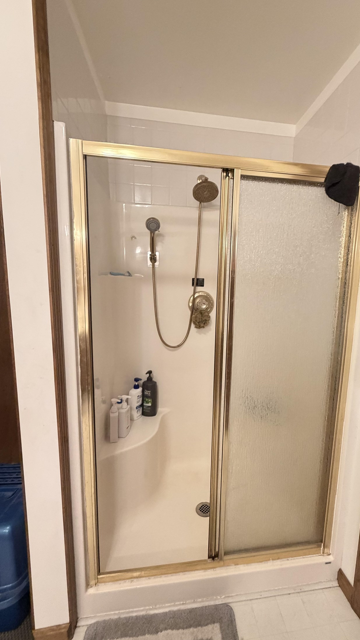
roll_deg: -1.2
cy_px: 325
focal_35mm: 16
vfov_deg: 99.4
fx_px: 272
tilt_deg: -7.6
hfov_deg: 66.6
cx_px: 210
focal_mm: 2.22
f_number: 2.2
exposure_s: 1/60
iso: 500
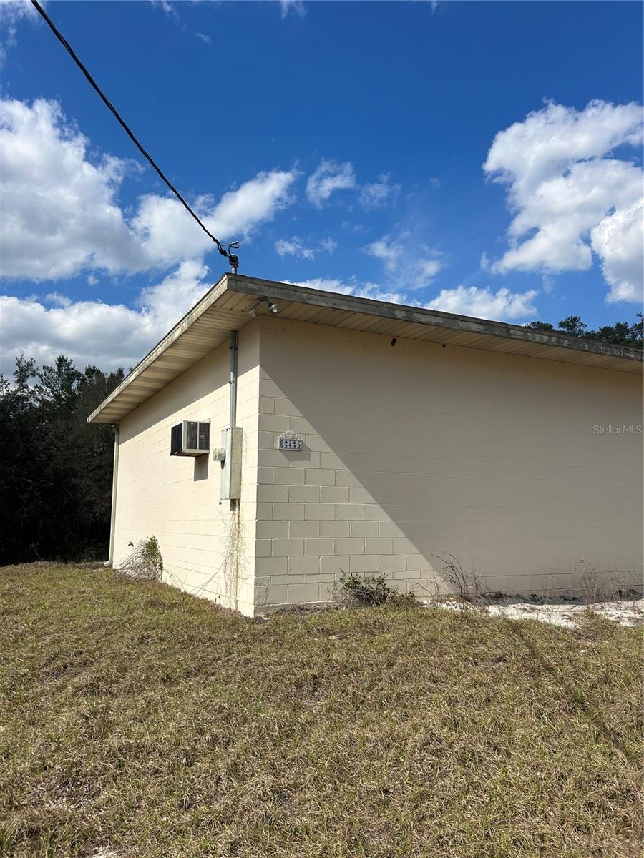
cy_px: 429
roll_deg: -0.2
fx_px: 645
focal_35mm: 26
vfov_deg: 67.3
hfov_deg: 53.1
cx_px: 322
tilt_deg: +8.6
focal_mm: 5.7
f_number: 1.5
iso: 50
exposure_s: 1/5882
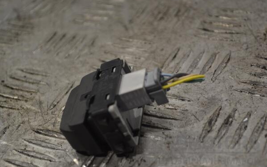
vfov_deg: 15.4
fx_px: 615
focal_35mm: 85
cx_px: 134
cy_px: 83
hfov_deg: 24.5
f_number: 5.6
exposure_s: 1/125
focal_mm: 55
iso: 400
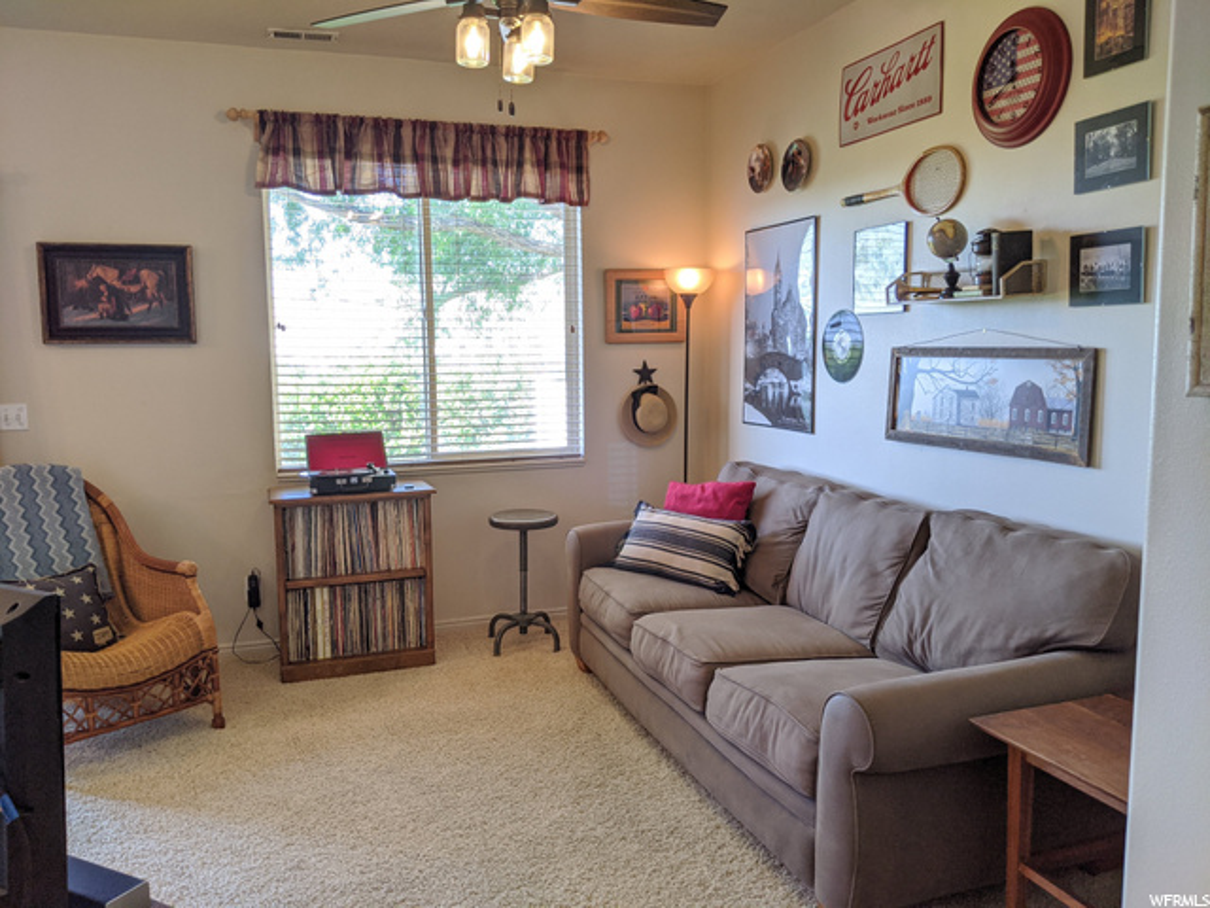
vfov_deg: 51.4
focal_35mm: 27
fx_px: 944
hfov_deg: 65.3
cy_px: 454
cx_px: 605
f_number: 1.8
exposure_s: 1/120
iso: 74
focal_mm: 4.44
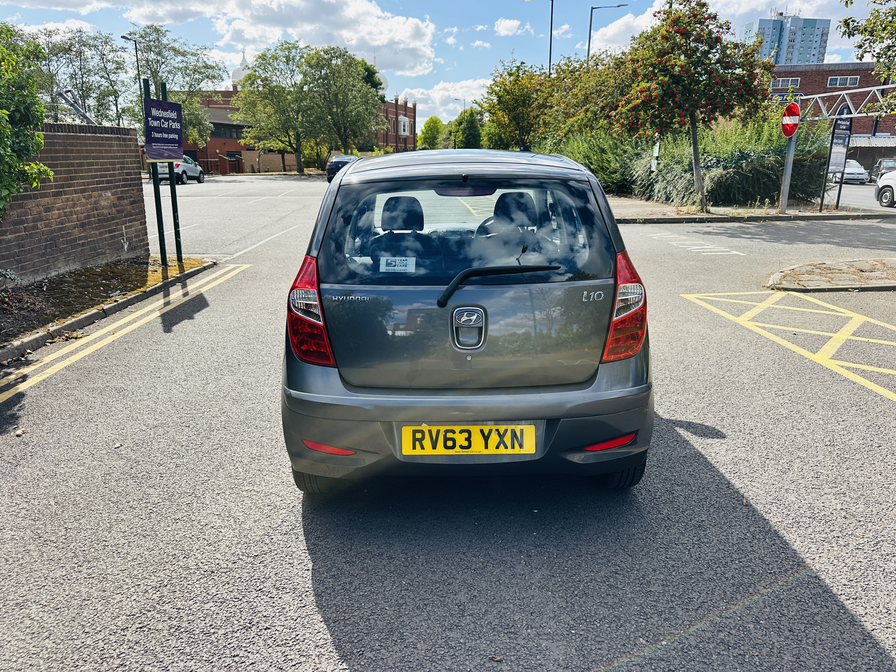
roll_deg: -1.7
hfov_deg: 71.6
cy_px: 336
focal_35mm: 24
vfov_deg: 56.8
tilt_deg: -14.5
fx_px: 621
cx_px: 448
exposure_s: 1/2203
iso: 80
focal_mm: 6.86
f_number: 1.78
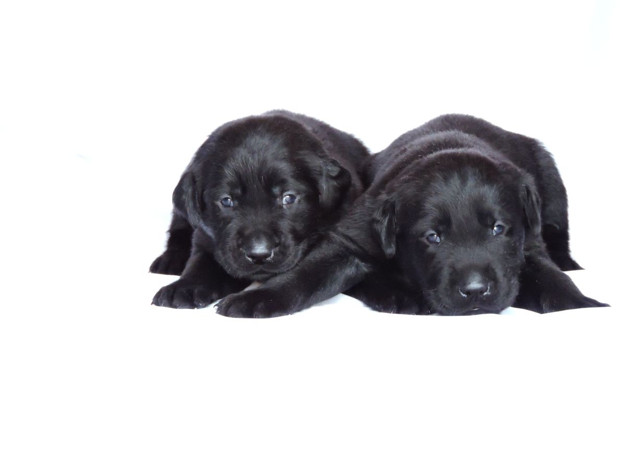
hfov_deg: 12.7
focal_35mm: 155
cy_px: 234
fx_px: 2803
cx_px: 313
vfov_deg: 9.6
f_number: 4.4
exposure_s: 1/30
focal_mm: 27.6
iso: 1600
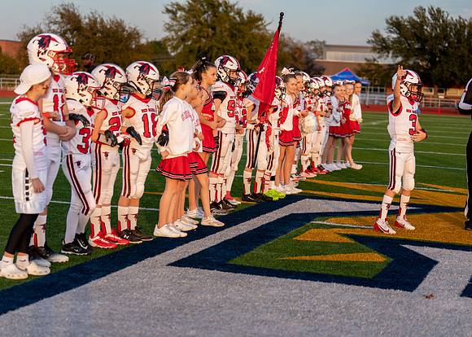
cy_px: 168
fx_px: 1011
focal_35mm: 75
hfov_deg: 26.3
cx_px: 236
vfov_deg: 18.9
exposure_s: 1/1600
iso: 500
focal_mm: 72
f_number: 2.8
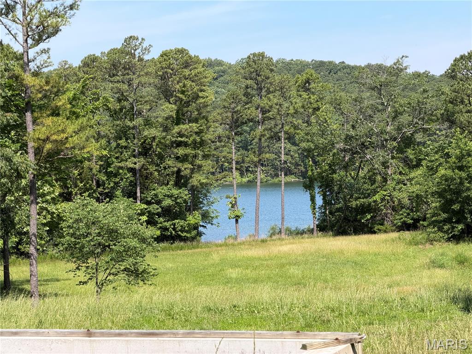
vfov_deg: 14.8
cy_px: 177
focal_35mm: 100
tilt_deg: -1.7
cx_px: 236
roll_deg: +2.0
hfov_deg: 19.6
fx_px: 1364
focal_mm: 16.89
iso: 50
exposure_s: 1/590
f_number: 2.8
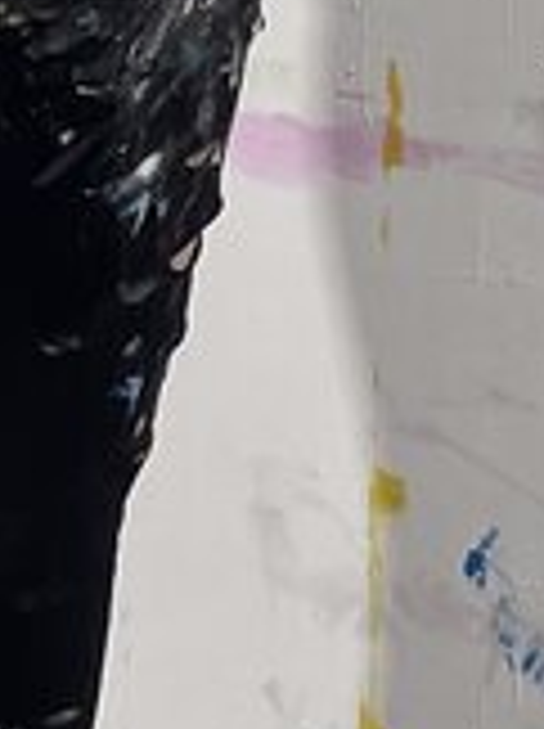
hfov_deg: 7.4
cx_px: 1012
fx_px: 4055
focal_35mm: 193
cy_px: -1404
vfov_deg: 8.6
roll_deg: -2.6
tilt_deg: -1.6
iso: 50
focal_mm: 5.1
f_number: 1.6
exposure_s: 1/120
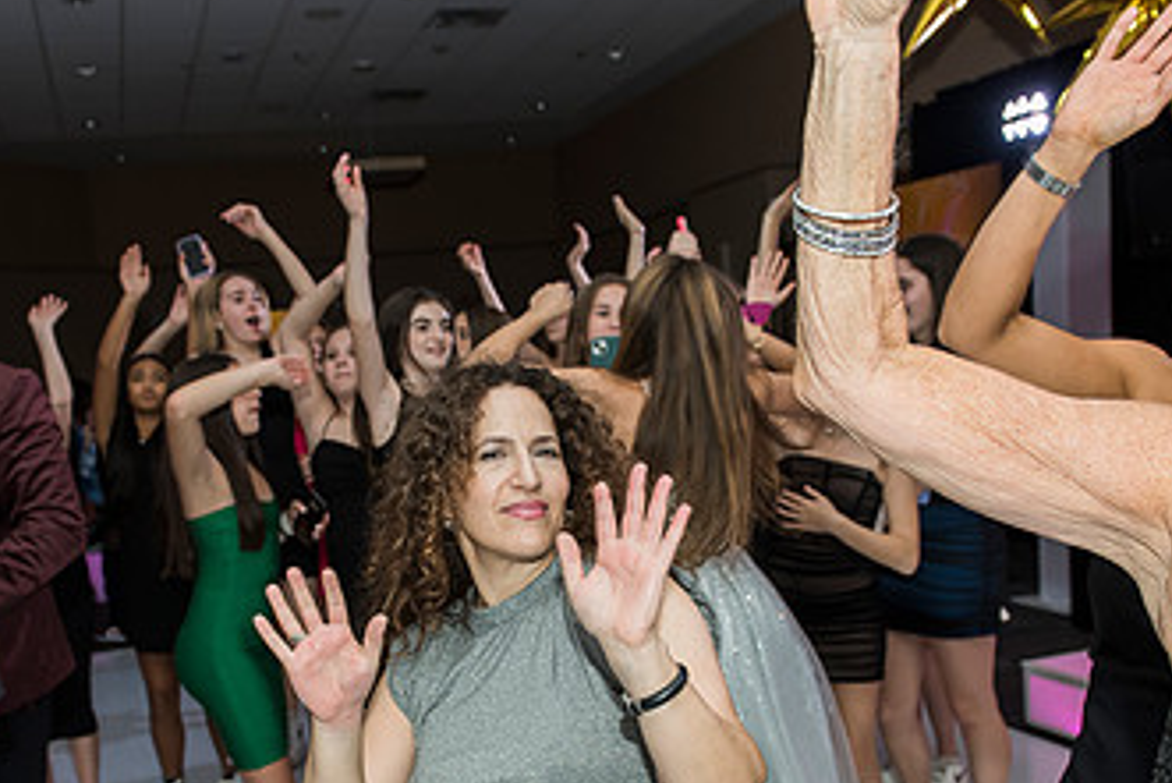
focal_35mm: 42
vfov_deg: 31.6
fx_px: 1368
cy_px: 544
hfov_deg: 46.2
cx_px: 499
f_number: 4
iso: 1000
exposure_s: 1/100
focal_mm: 24
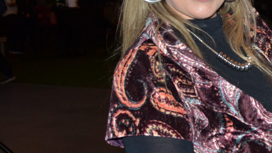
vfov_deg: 12.0
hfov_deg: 19.8
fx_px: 729
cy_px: 60
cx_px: 329
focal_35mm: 101
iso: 800
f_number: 3.5
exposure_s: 1/60
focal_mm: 22
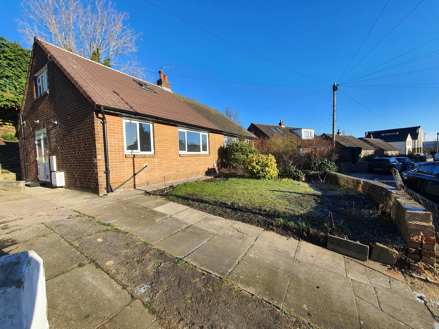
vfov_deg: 89.9
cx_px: 220
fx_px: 165
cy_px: 164
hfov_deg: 106.2
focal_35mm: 13
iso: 50
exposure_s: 1/510
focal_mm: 1.8
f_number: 2.2
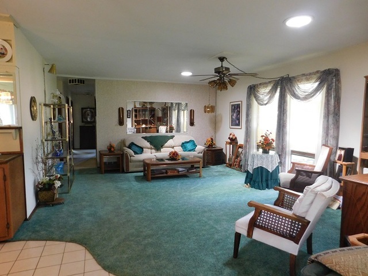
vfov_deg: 58.9
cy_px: 138
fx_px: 245
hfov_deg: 73.9
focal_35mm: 23
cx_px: 184
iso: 400
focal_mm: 4
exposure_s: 1/30
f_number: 3
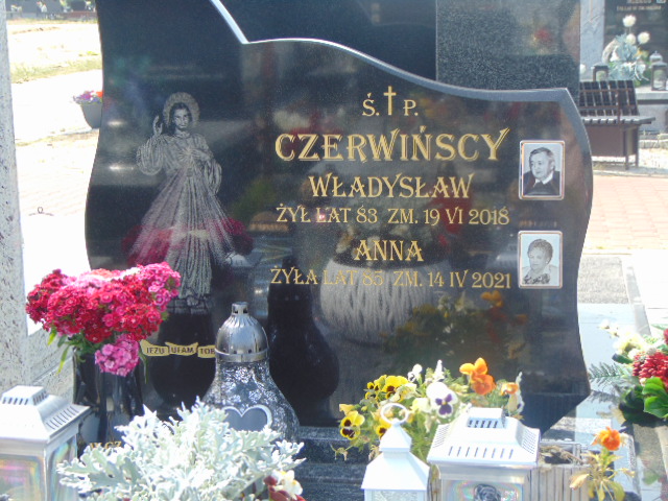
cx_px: 334
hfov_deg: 27.4
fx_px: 1370
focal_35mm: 71
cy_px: 250
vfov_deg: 20.7
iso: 80
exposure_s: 1/250
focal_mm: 12.8
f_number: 3.7
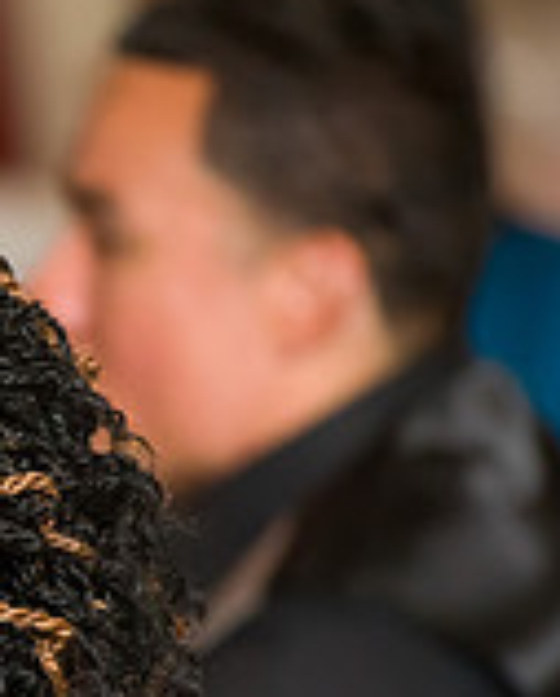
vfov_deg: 2.8
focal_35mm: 687
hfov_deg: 2.3
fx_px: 14192
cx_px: -379
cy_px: 653
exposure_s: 1/125
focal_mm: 200
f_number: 3.2
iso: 3200
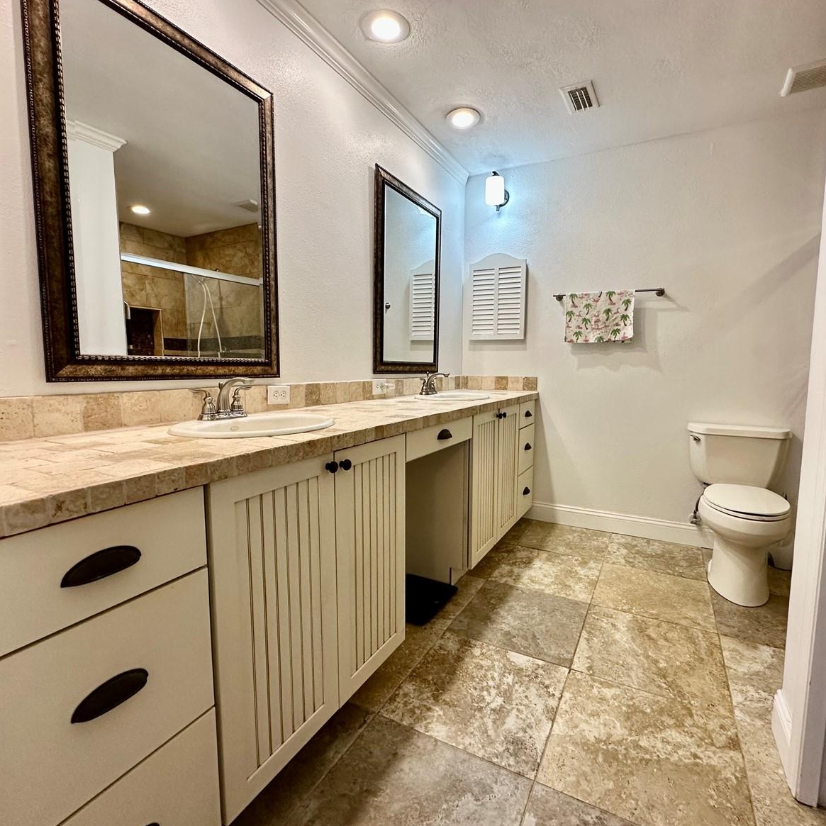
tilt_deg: -5.5
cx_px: 430
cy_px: 408
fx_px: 459
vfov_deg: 84.0
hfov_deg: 83.9
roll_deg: -0.7
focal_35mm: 17
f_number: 2.2
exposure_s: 1/120
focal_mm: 2.22
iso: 200
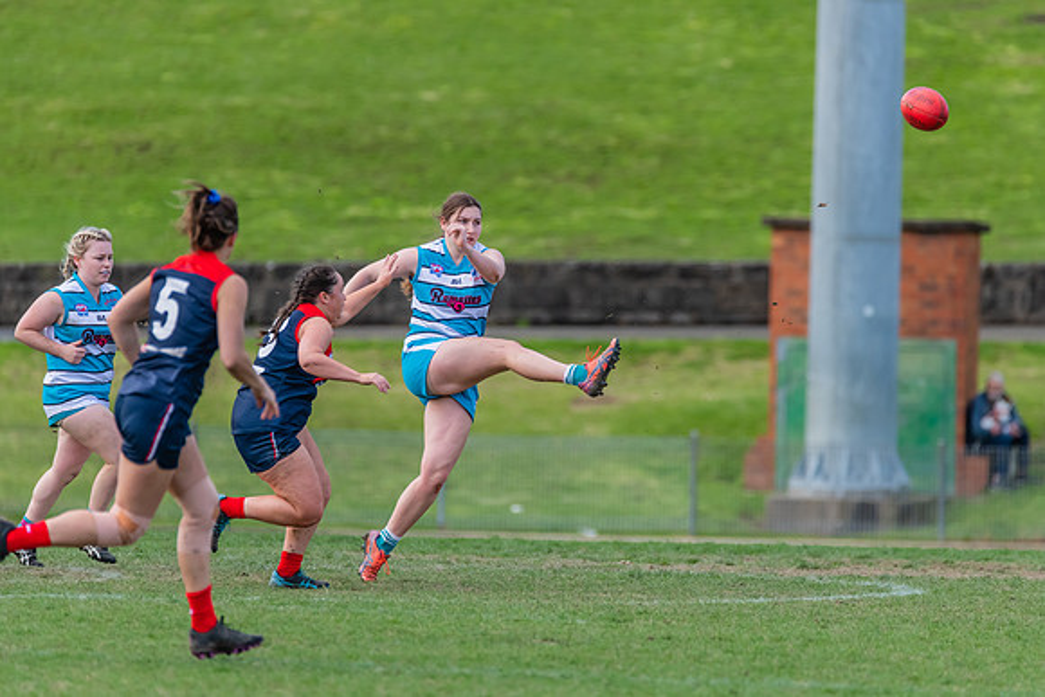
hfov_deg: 3.8
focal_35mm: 543
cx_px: 555
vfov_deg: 2.5
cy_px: 332
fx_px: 15766
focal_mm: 500
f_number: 6.3
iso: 1100
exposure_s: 1/1600
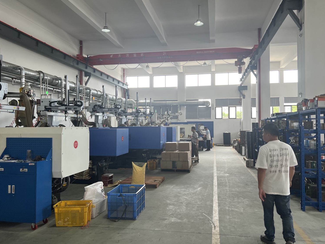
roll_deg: +1.4
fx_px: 263
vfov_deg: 49.7
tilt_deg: +2.0
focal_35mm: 28
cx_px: 167
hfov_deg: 63.4
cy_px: 120
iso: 40
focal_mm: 5.7
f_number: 1.5
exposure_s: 1/121
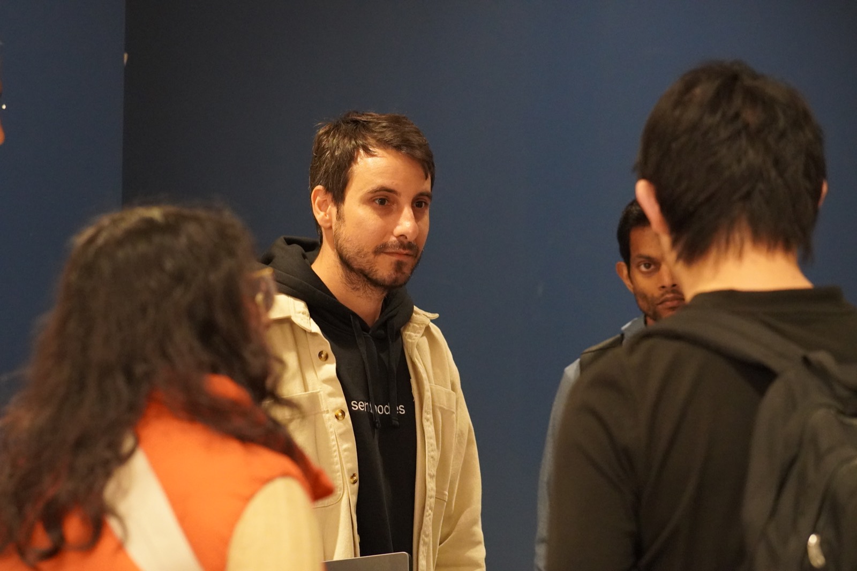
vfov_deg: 12.2
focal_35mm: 112
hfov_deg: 18.2
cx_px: 428
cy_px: 286
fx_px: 2677
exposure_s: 1/160
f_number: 2.5
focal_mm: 75
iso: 6400
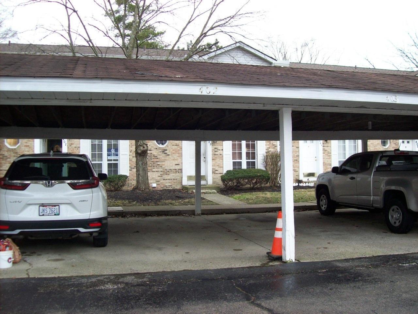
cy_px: 157
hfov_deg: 51.4
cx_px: 209
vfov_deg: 39.7
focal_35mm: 36
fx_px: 435
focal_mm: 6
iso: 80
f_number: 2.7
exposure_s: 1/106
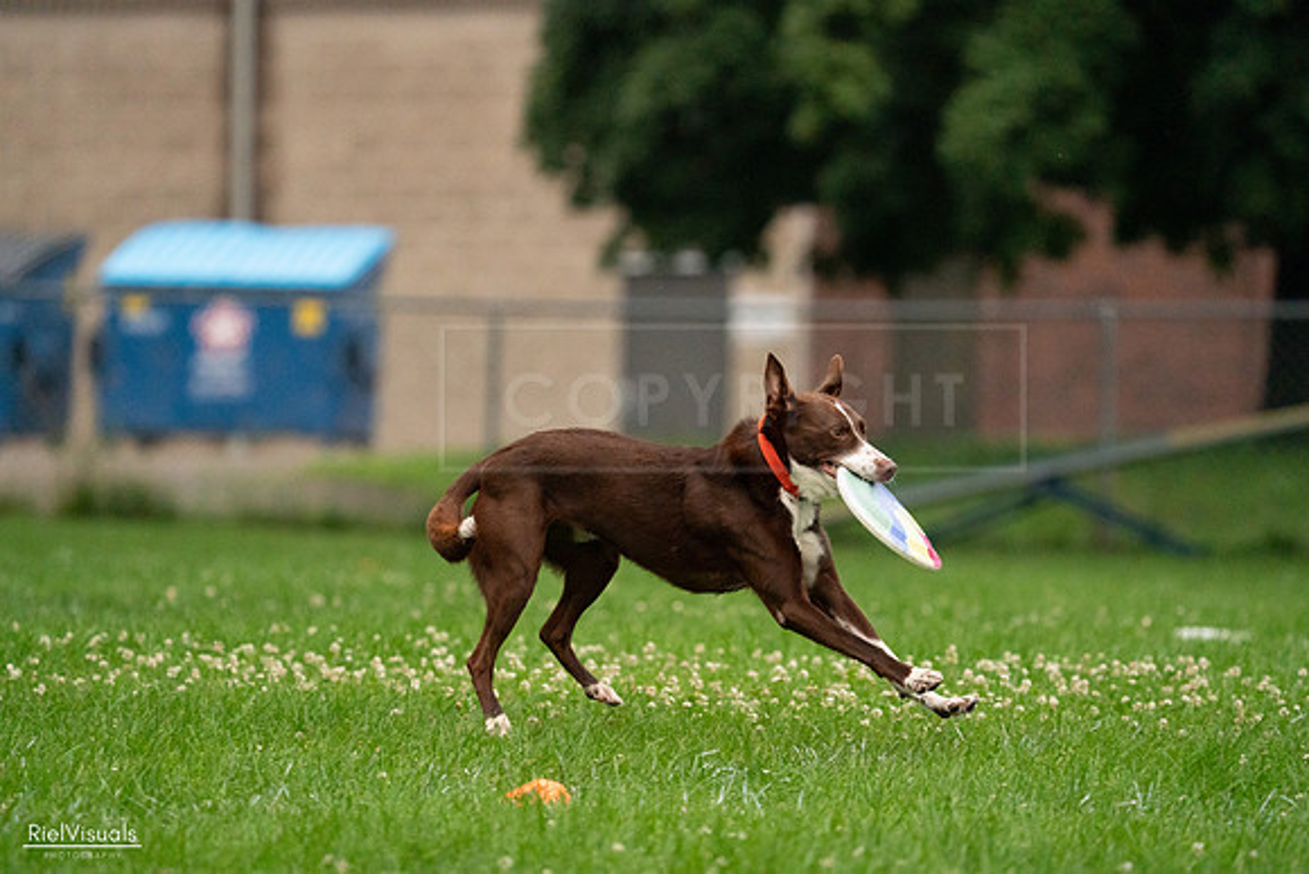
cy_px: 437
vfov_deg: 4.0
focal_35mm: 347
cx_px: 654
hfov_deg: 5.9
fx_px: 12620
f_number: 6.3
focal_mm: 347
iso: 6400
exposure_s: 1/2000
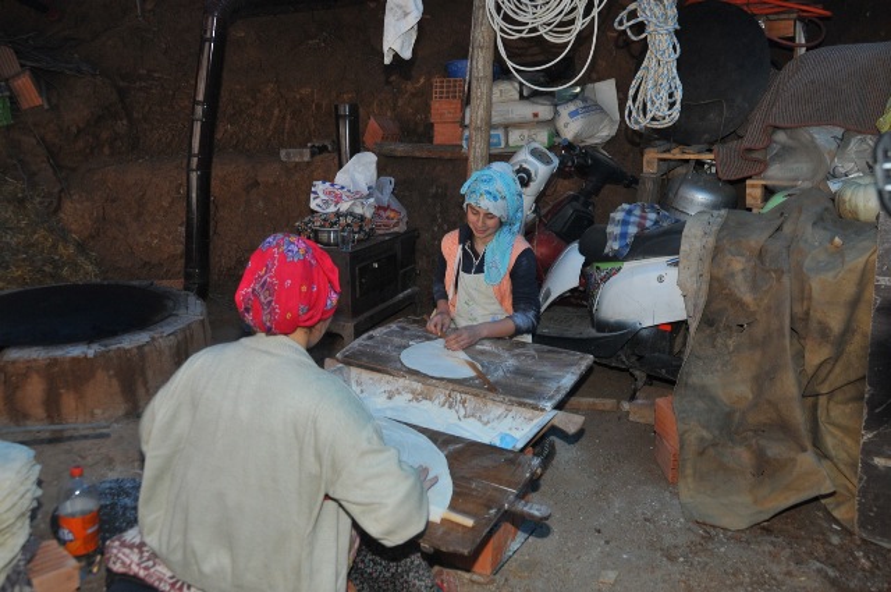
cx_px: 446
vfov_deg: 43.5
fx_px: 742
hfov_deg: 62.0
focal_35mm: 30
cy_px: 296
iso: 640
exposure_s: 1/60
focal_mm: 20
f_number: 6.3
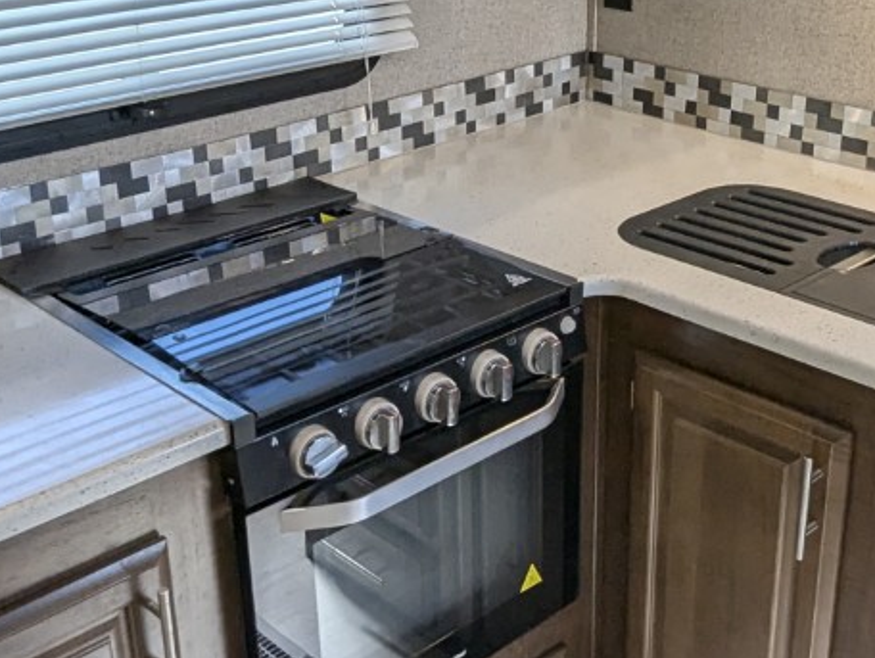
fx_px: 1240
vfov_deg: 29.6
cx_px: 531
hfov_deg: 38.7
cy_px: 261
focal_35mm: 49
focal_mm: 2.35
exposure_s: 1/68.6
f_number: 2.2
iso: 109
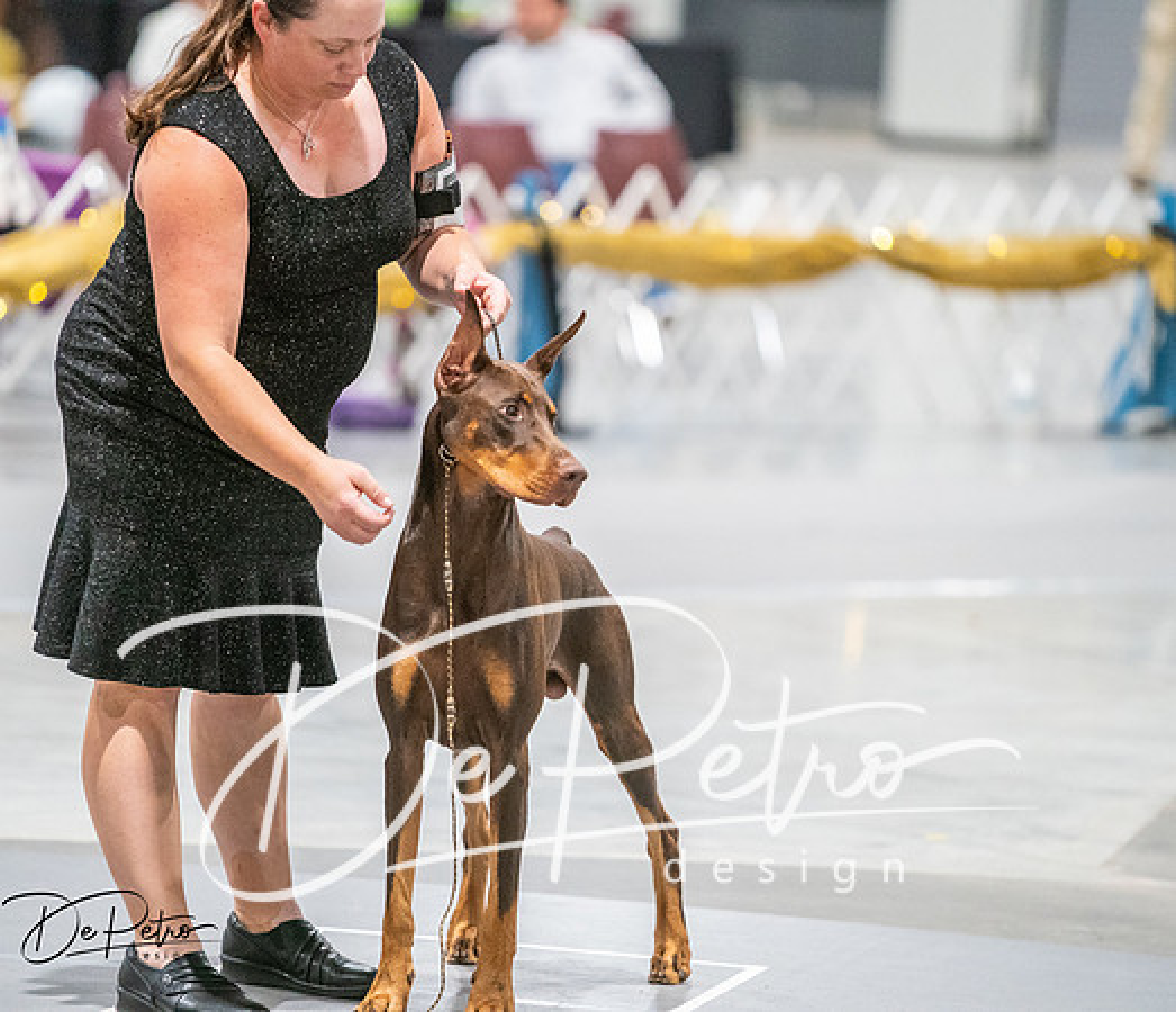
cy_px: 506
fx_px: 8430
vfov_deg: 6.9
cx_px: 537
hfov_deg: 8.0
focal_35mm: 235
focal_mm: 200
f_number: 2.8
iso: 6400
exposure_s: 1/250
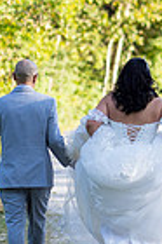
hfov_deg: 5.0
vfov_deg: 7.5
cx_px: 101
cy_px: 124
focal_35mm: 274
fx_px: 1854
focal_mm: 85
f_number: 2.2
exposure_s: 1/1000
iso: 250
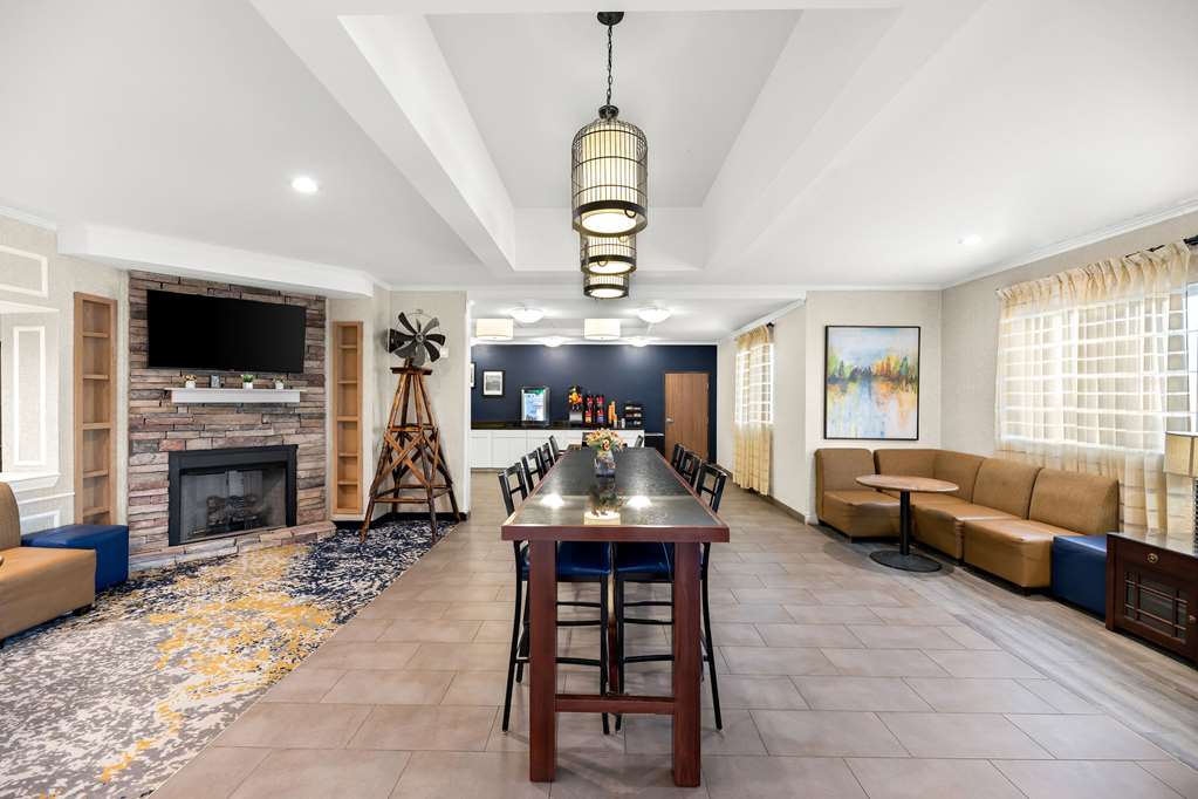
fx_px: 466
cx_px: 599
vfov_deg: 81.2
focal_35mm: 14
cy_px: 400
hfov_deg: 104.3
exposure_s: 1/1.67
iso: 400
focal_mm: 14
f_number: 4
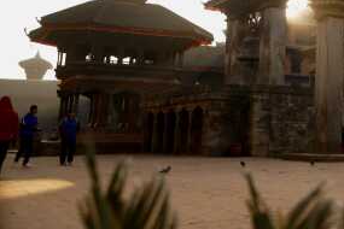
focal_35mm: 59
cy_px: 7
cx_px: 361
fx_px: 564
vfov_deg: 22.2
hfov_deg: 30.9
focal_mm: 28
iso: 125
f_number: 3.5
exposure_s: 1/320
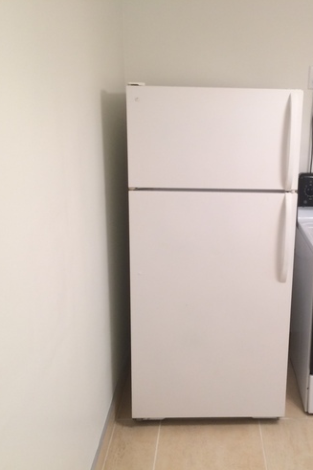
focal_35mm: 41
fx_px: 535
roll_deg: +0.4
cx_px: 229
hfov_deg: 32.1
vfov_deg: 47.4
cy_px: 235
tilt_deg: -14.1
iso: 80
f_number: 2.2
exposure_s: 1/30
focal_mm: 4.15
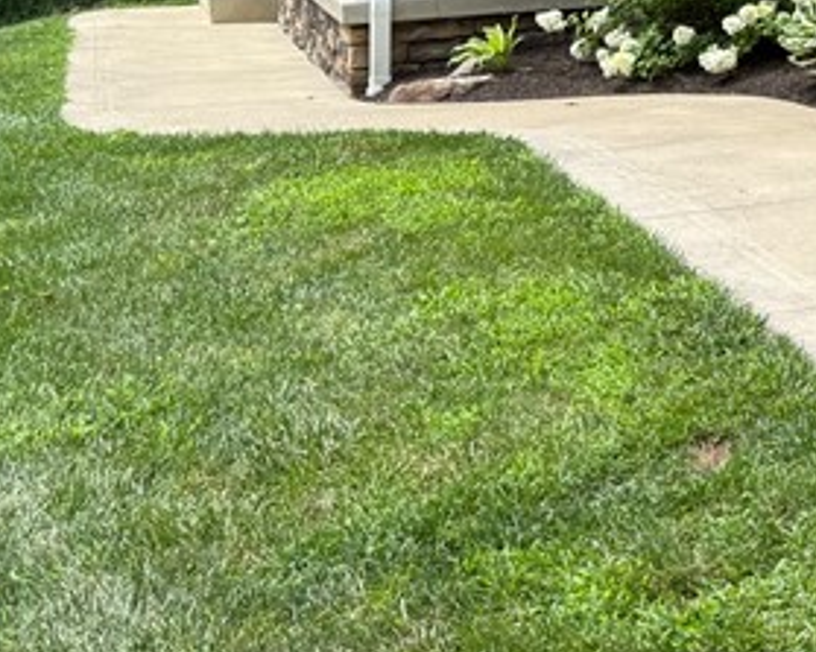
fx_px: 2076
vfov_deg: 16.6
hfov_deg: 20.5
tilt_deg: +2.8
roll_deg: +1.4
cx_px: 1038
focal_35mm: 86
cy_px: -263
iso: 80
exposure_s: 1/1337
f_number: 1.78
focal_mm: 6.76
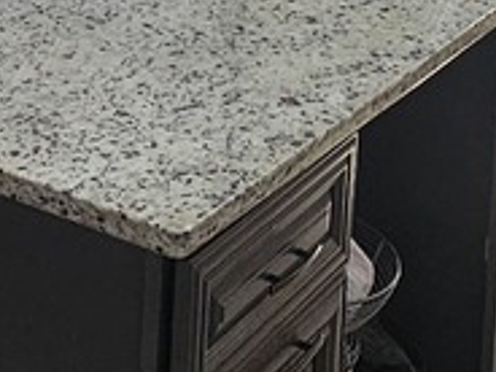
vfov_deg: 12.7
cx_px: -140
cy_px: -367
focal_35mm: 102
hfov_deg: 18.0
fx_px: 1462
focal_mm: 2.2
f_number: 2.2
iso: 64
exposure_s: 1/120
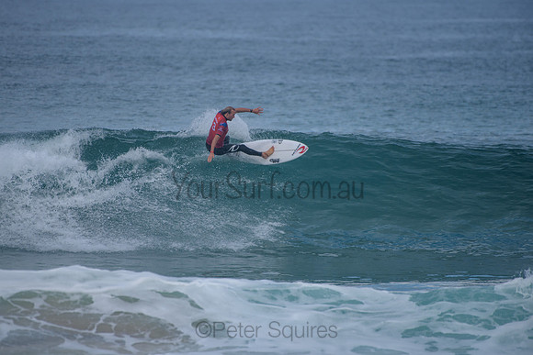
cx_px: 246
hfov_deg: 3.7
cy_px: 166
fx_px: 8168
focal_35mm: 552
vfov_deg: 2.5
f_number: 5.6
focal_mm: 500
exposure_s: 1/2000
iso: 220
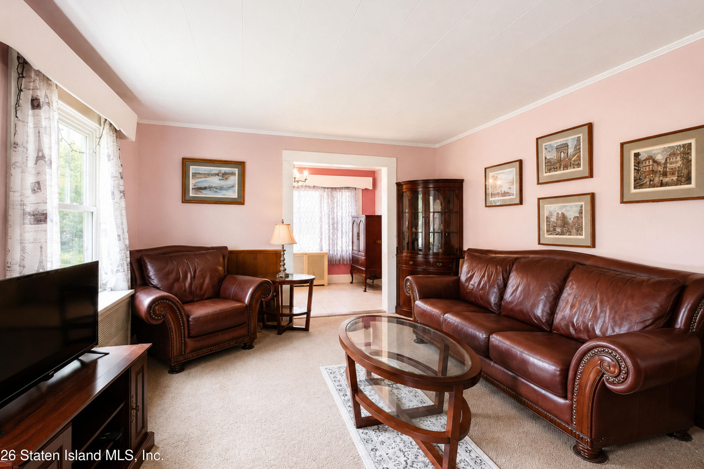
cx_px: 348
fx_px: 313
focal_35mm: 16
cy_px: 228
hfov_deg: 96.7
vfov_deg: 73.7
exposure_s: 1/40
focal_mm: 10
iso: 2000
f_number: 7.1
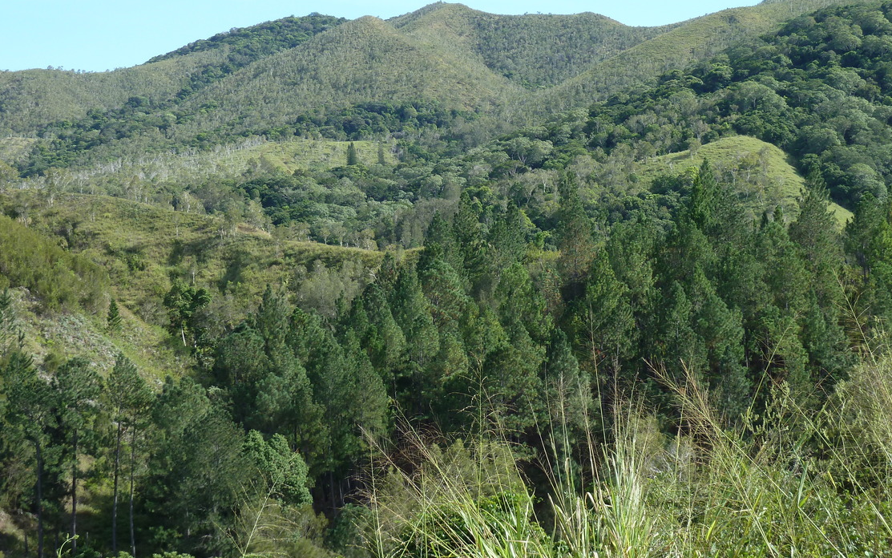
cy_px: 231
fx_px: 1751
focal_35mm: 72
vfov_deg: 18.1
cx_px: 455
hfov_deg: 28.6
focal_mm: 10.3
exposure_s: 1/200
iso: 80
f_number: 4
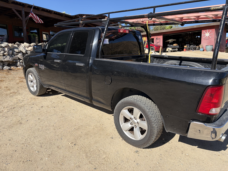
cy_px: 86
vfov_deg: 53.1
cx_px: 114
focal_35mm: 26
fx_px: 171
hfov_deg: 67.3
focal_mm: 5.96
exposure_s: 1/2985
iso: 50
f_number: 1.6
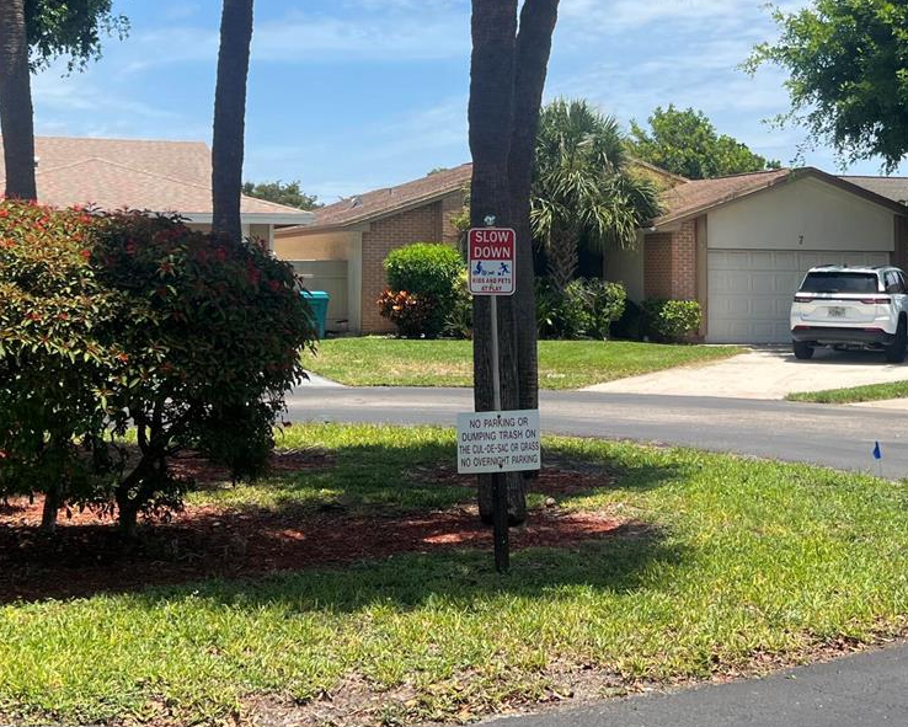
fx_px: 1479
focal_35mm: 55
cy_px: 182
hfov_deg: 34.1
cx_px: 402
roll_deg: -2.1
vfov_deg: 27.3
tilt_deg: +8.4
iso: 50
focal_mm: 5.7
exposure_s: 1/3257
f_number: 1.5
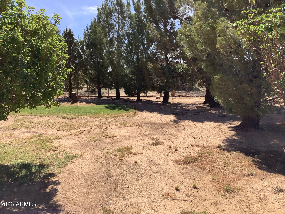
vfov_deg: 45.4
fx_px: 255
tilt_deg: -6.1
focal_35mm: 31
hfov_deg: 58.4
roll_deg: +1.4
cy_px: 107
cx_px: 142
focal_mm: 3.3
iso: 25
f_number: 2.4
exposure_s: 1/1058
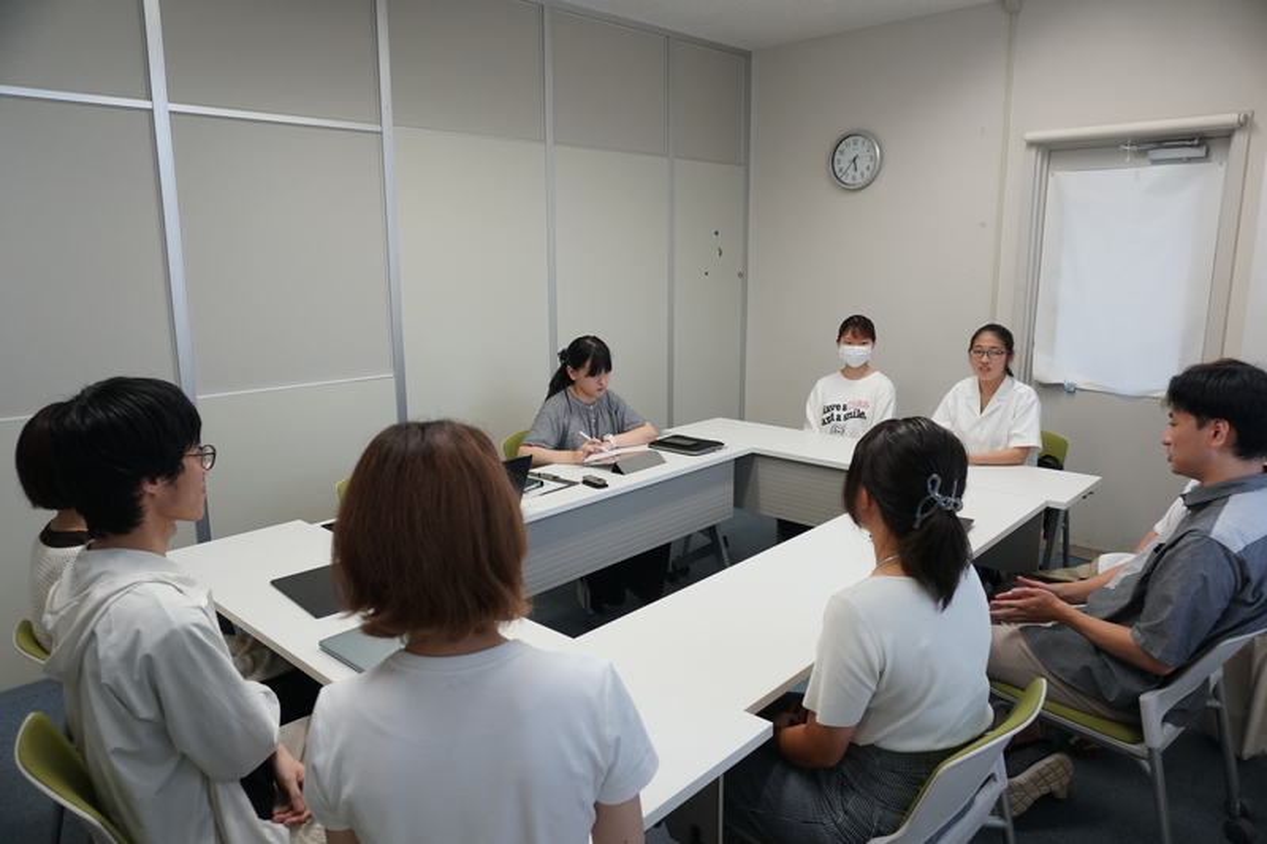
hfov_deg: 73.8
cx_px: 634
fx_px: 844
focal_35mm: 24
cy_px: 422
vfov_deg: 53.1
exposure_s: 1/160
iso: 640
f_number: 4
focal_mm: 16
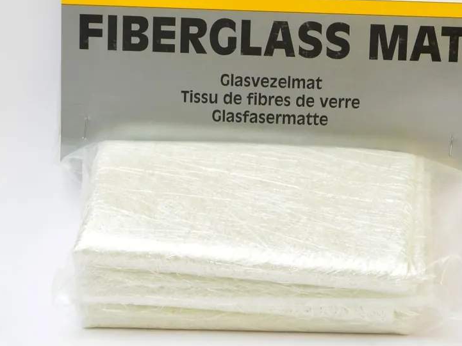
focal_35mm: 92
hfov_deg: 21.3
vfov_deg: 16.1
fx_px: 1228
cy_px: 140
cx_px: 276
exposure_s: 1/40
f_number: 5.3
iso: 800
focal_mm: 25.9
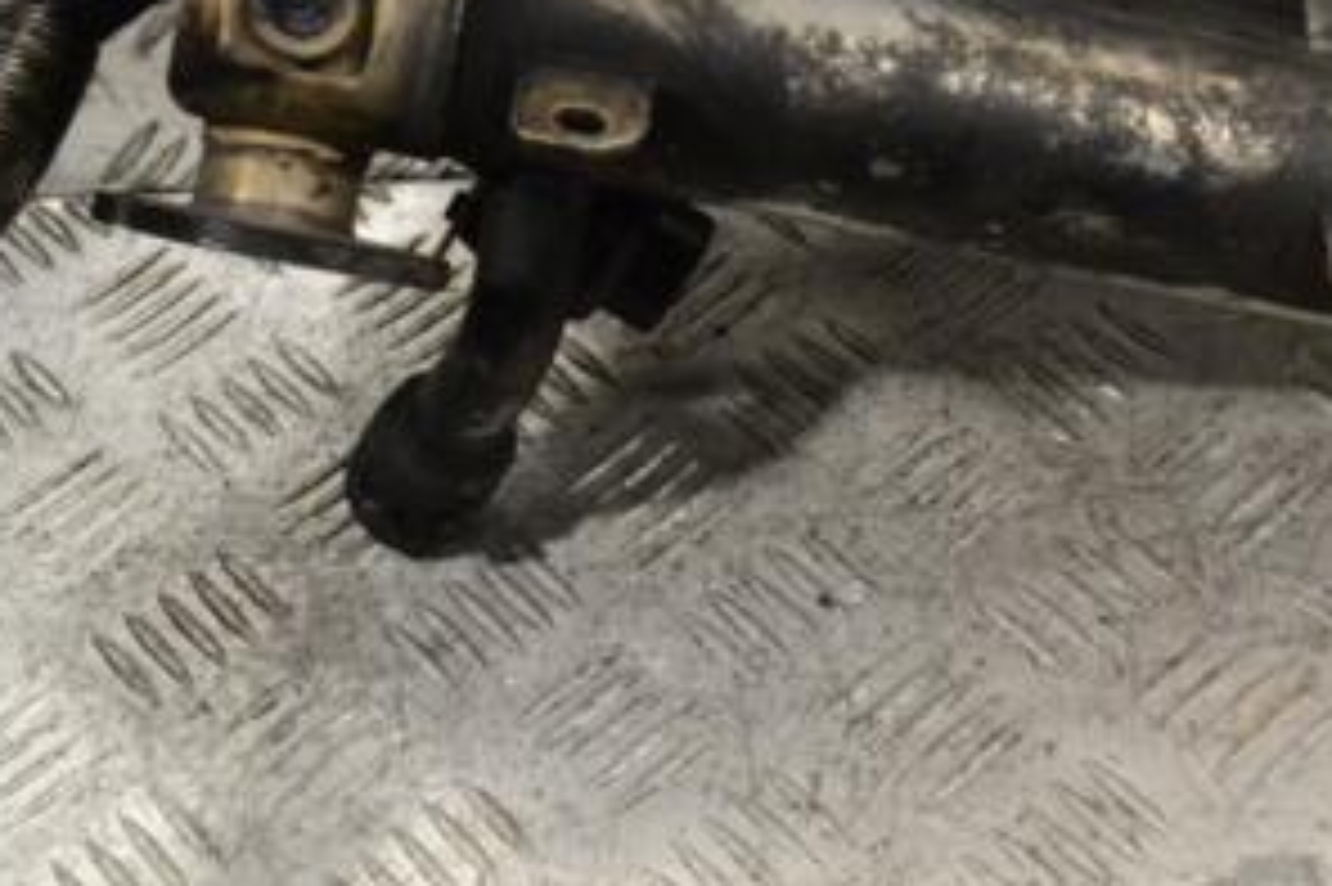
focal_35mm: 79
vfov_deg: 17.2
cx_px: 1148
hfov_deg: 25.1
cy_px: 324
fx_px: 2921
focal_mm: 26
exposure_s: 1/250
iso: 3200
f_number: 8
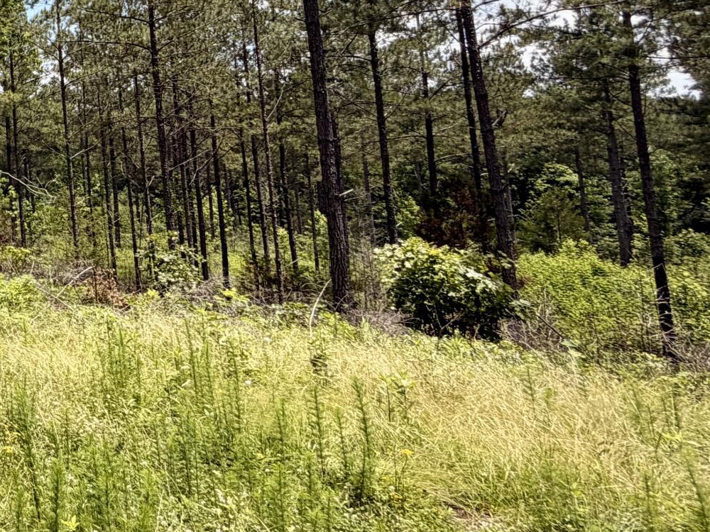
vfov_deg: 33.0
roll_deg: +2.4
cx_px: -261
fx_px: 861
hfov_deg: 31.6
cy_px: 80
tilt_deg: +5.2
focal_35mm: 42
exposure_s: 1/770
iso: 32
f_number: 2.2
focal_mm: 2.22
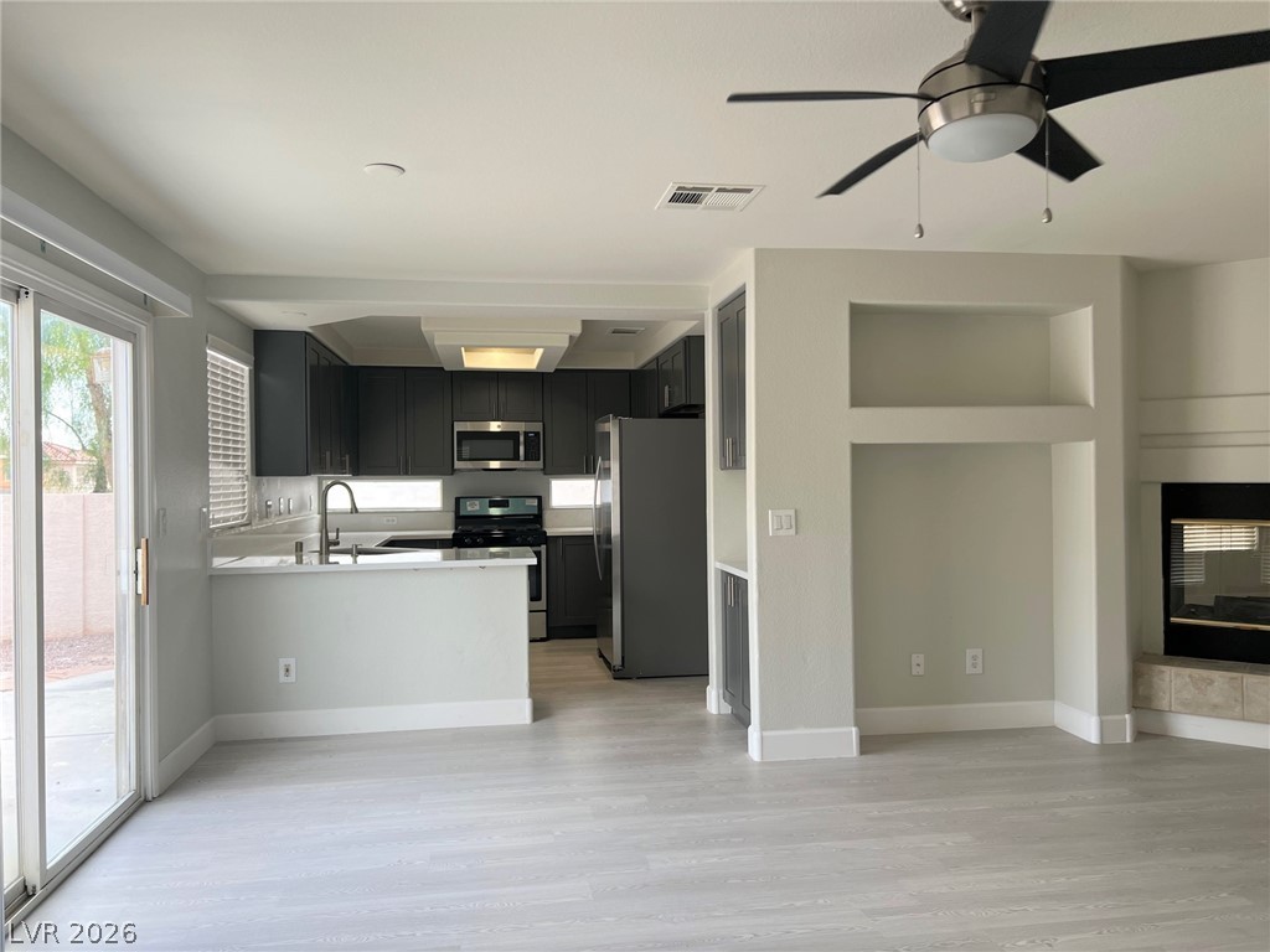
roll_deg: +0.3
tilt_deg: -0.4
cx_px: 635
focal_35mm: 26
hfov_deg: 67.3
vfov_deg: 53.1
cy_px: 476
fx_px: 954
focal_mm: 5.7
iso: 50
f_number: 1.5
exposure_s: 1/247
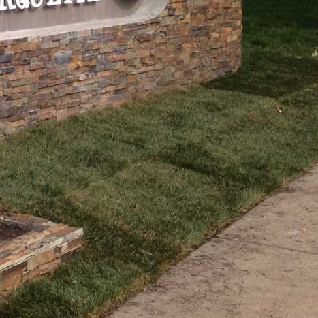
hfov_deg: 14.7
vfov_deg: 15.9
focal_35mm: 108
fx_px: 1122
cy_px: 22
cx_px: -197
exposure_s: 1/717
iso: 50
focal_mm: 4.28
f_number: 2.4
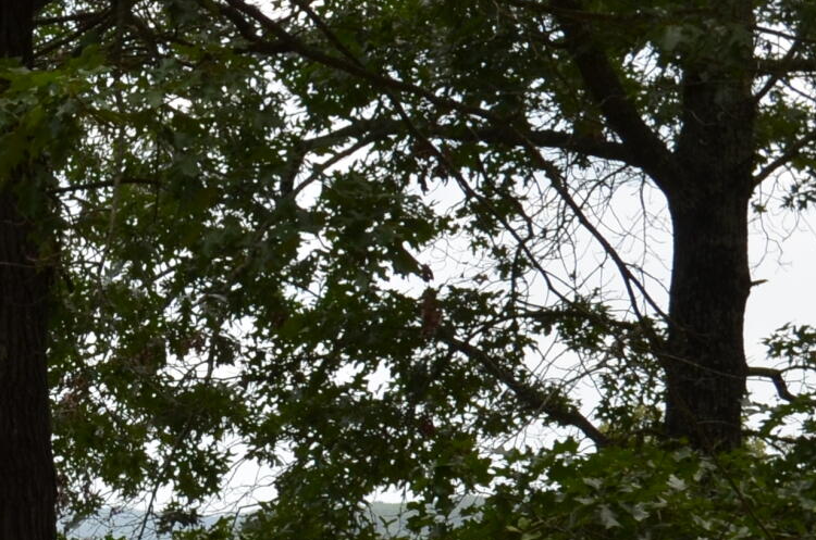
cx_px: -474
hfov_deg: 10.9
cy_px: 383
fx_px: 4072
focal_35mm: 180
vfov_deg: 7.6
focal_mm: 30
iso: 140
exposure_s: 1/250
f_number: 8
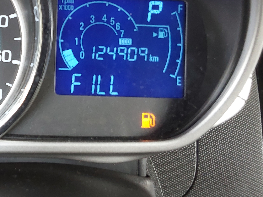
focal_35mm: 51
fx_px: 387
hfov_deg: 35.6
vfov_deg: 28.1
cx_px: 34
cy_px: 49
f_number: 1.9
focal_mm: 2.91
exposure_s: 1/60
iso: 200
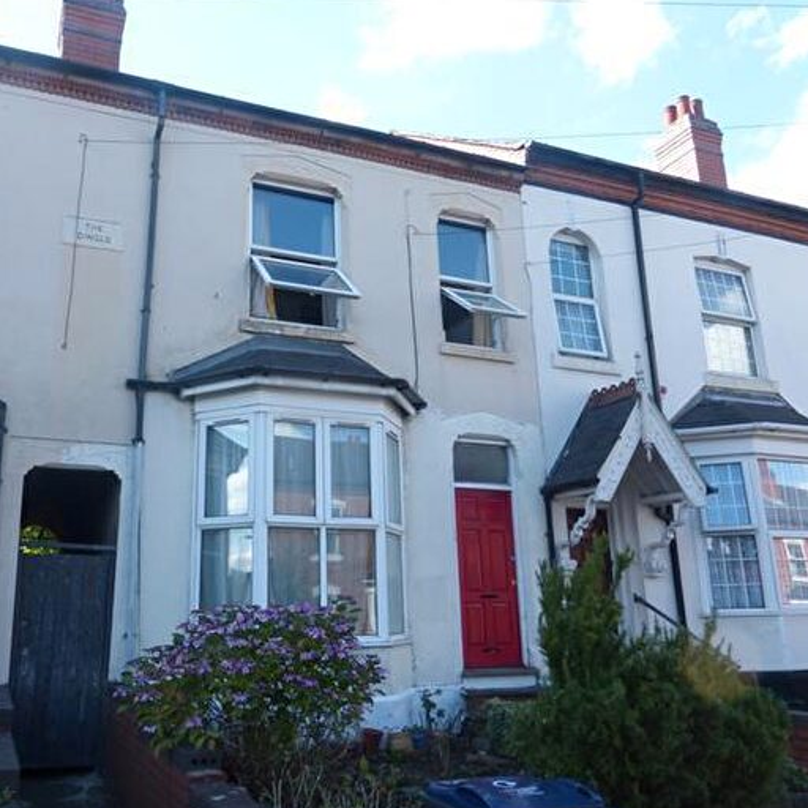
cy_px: 406
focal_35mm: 29
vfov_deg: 55.6
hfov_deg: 55.1
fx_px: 766
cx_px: 312
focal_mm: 4.3
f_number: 4
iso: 100
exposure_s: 1/200
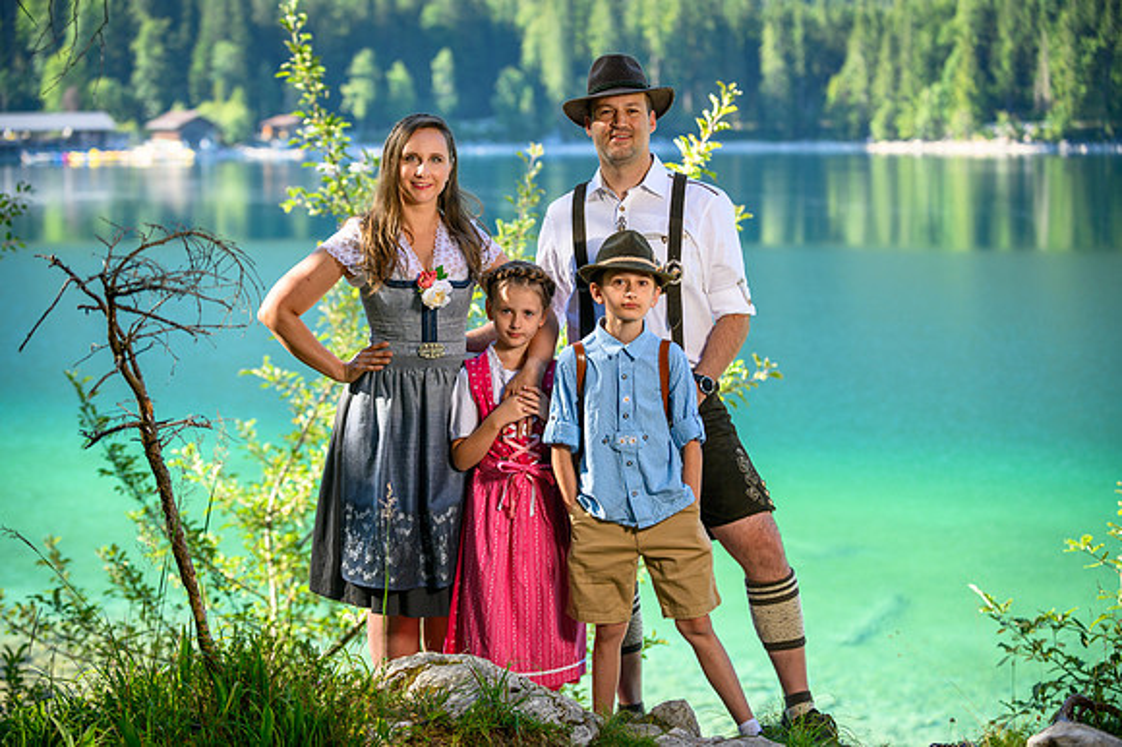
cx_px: 561
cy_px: 374
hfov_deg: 28.9
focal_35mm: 70
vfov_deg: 19.4
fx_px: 2180
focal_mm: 70
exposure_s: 1/800
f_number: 3.2
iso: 100
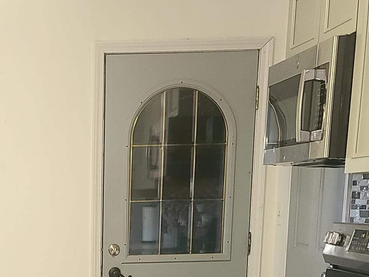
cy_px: 401
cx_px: -21
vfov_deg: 16.2
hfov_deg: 22.2
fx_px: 896
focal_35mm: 84
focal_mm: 7
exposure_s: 1/40
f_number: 1.8
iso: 250
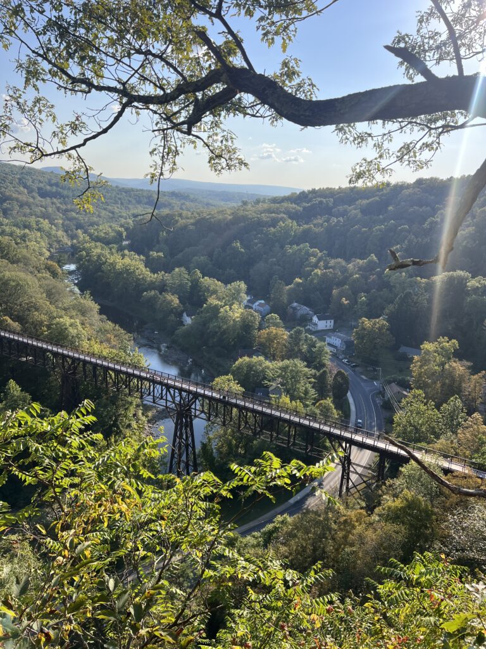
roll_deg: -2.5
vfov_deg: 67.3
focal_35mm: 26
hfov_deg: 53.1
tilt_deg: -13.7
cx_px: 243
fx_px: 487
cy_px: 324
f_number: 1.5
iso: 50
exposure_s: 1/2165
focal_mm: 5.7
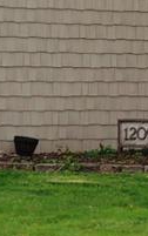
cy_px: 55
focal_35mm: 162
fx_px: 1043
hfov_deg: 8.1
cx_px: 116
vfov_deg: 12.9
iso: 100
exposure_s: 1/400
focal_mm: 5.3
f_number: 3.1
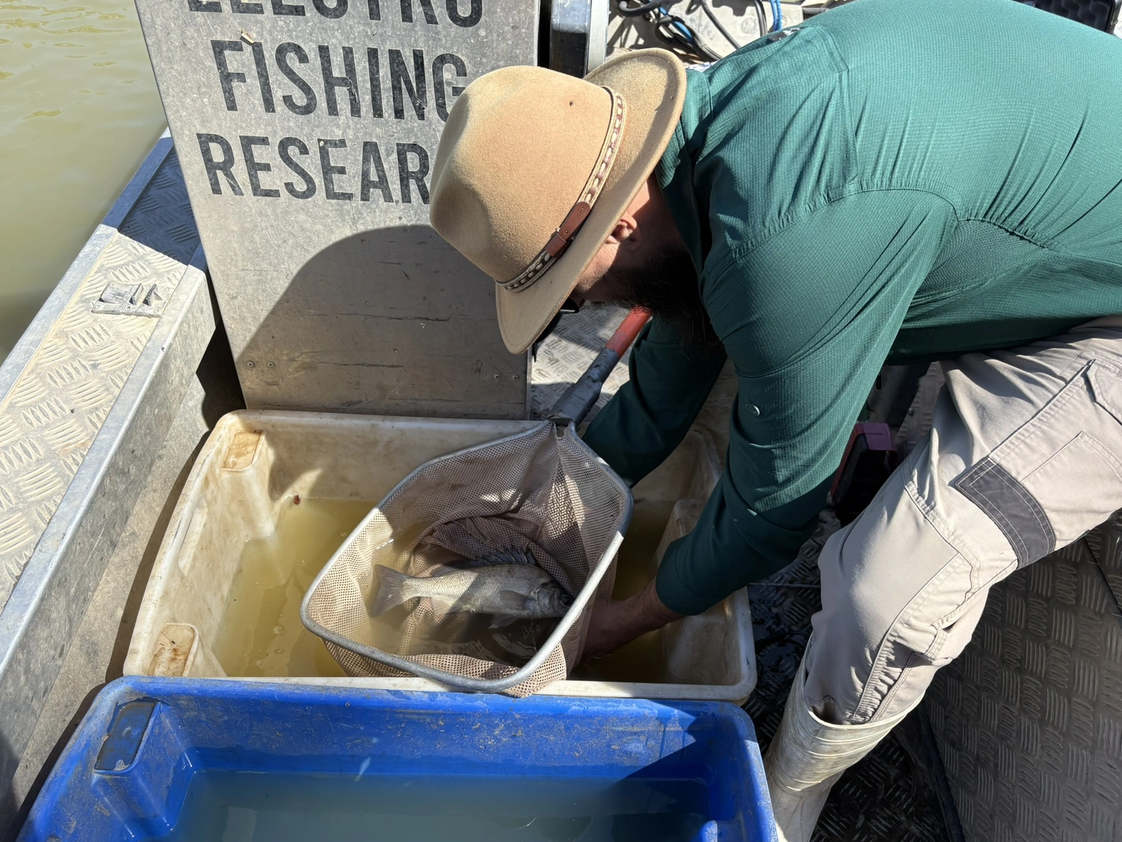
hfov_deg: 65.3
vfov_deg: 51.4
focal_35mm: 27
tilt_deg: -45.0
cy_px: 426
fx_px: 875
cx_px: 575
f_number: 1.6
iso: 50
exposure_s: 1/1032
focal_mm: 5.96
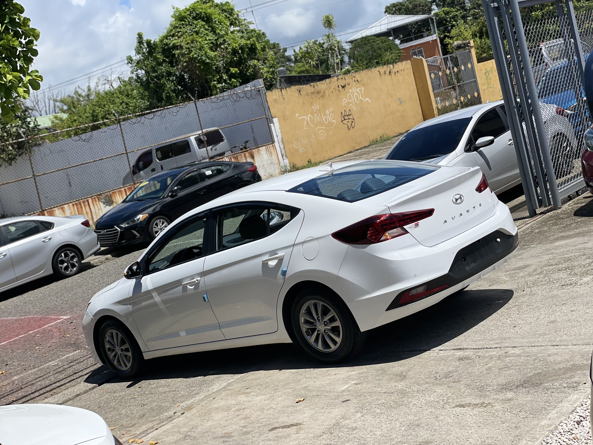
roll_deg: +14.9
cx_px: 296
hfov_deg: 36.8
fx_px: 891
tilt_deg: -6.7
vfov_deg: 28.0
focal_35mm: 52
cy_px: 222
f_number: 2
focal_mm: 6
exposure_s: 1/3425
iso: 32
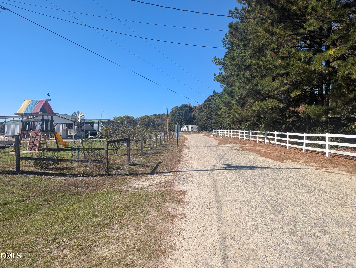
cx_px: 178
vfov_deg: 56.9
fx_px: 247
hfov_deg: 71.5
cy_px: 134
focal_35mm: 24
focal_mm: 6.81
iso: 44
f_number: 1.85
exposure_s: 1/1770
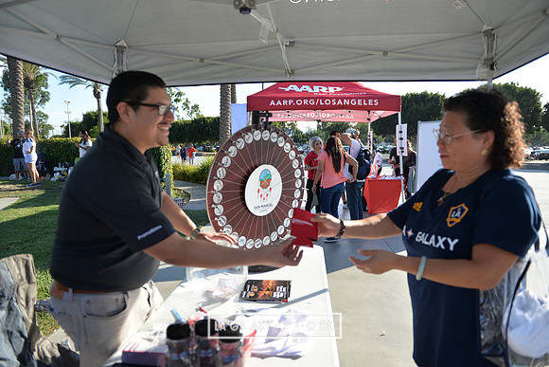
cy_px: 184
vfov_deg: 53.2
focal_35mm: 24
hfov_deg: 73.7
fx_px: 366
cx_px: 274
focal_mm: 24
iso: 100
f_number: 2.8
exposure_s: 1/800
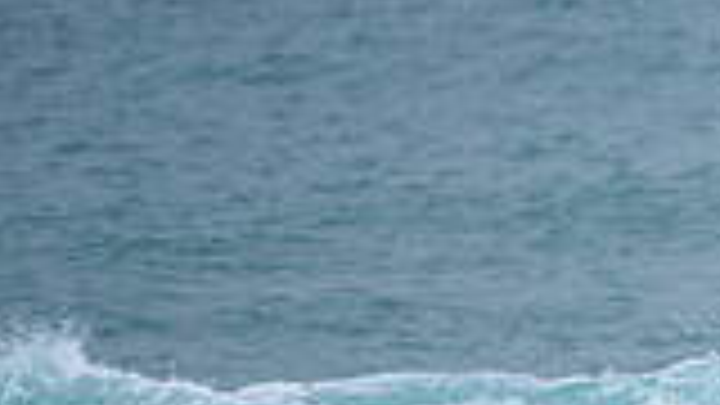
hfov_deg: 1.1
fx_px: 36159
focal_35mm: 1894
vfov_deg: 0.6
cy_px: 349
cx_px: 1264
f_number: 5.6
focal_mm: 500
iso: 360
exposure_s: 1/2000
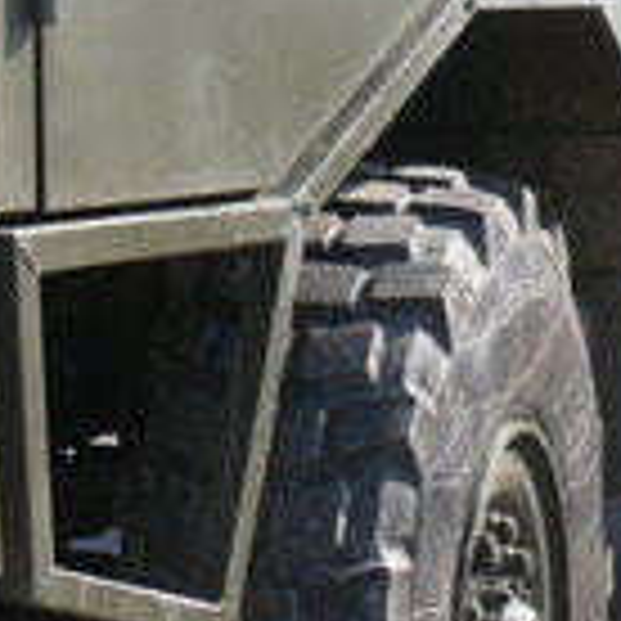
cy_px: -281
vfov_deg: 10.8
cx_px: -40
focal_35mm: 157
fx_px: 3187
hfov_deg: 11.0
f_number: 5.6
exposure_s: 1/250
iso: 100
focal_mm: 7.4
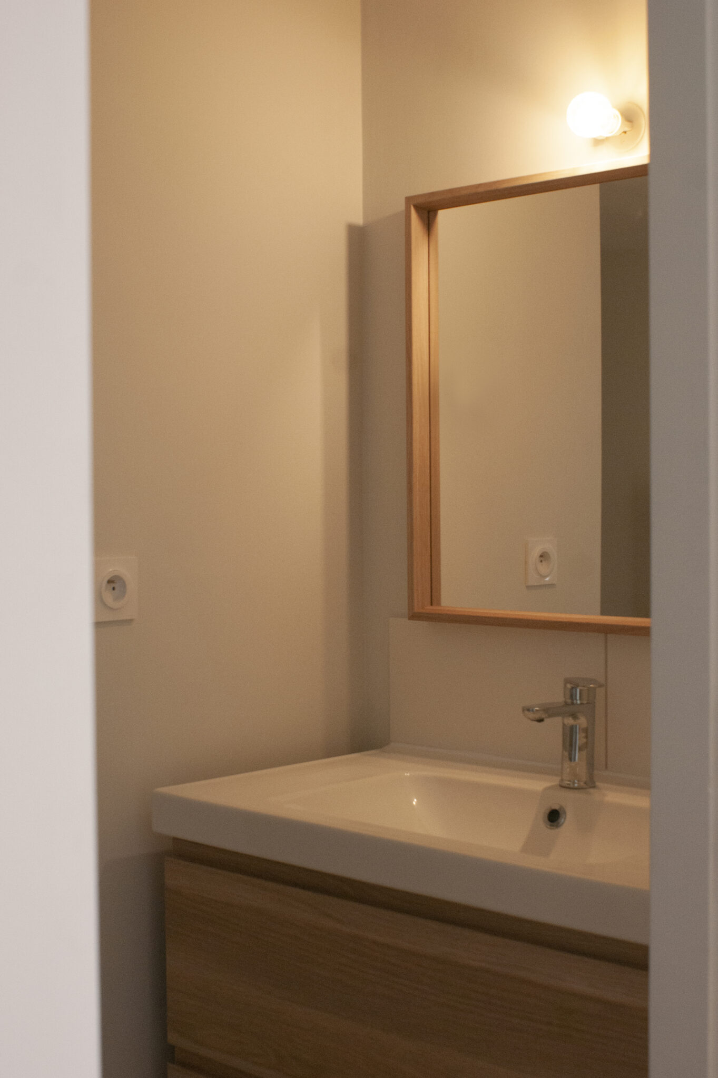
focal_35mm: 45
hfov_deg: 29.8
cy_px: 539
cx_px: 359
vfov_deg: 43.6
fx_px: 1348
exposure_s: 1/100
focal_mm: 30
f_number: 7.1
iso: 800
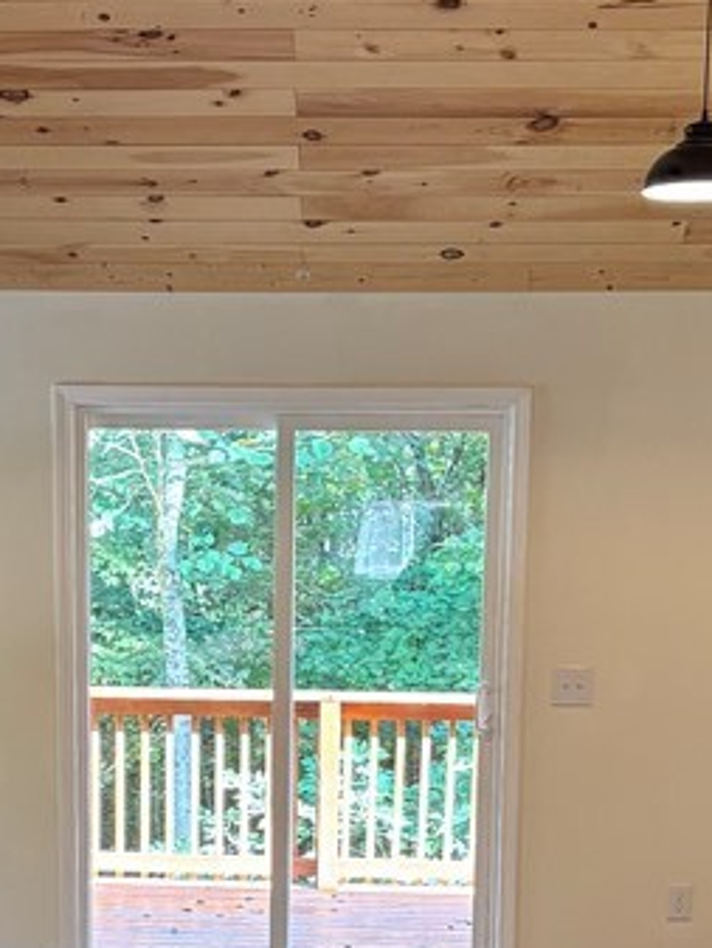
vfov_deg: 23.9
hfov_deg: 18.6
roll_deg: -1.1
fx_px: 2165
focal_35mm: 79
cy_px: 895
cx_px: 265
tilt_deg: -8.7
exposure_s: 1/60
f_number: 1.6
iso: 125
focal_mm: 5.96
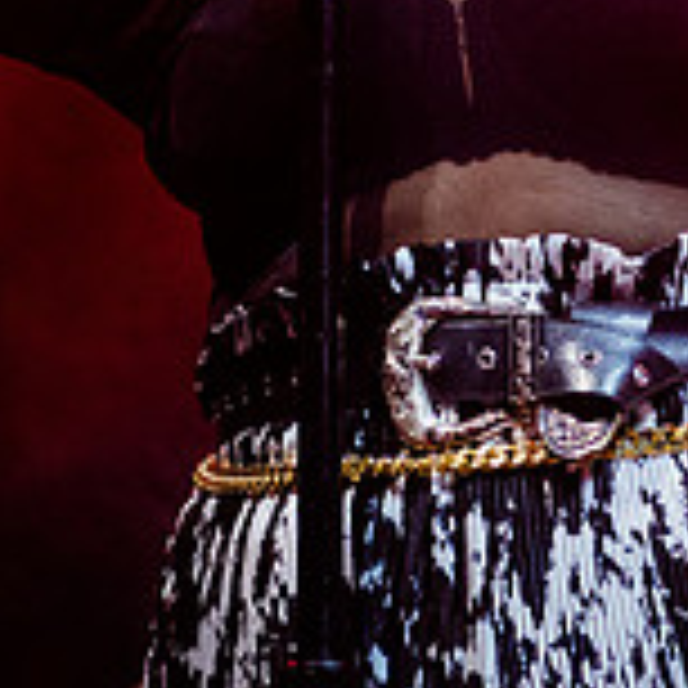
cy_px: -234
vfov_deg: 6.6
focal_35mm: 263
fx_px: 5914
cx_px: 429
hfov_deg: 6.7
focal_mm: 70
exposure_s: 1/400
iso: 2000
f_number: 4
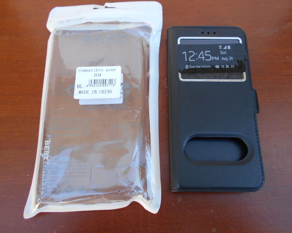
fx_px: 242
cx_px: 156
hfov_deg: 62.1
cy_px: 114
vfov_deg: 51.5
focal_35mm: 28
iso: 80
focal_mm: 4.6
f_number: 3.2
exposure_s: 1/50
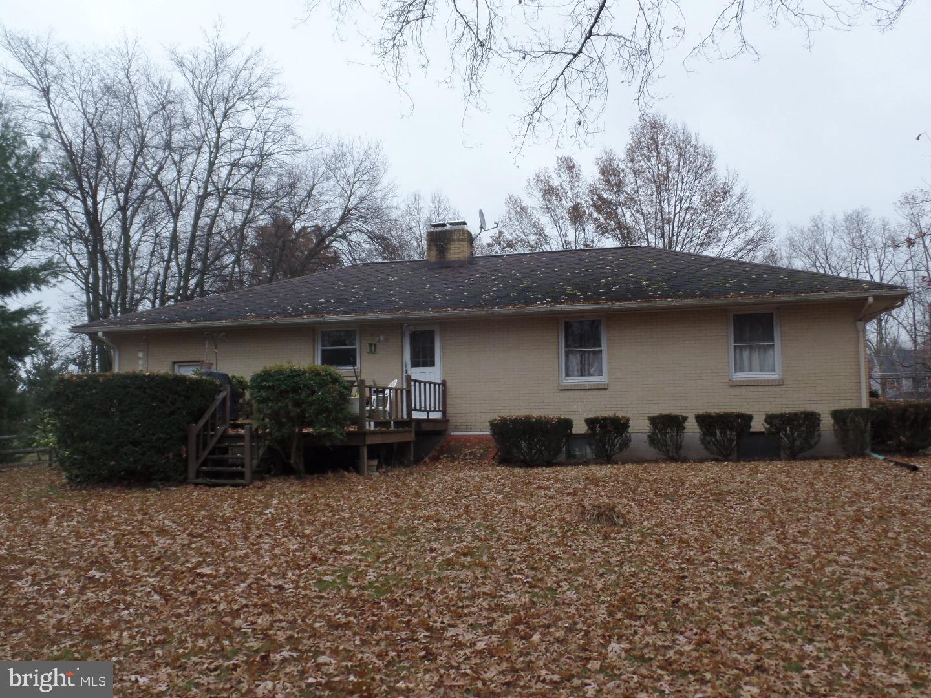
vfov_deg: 40.7
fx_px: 941
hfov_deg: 52.6
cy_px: 349
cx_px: 466
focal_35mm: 35
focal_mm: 6.2
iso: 100
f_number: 3
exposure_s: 1/30
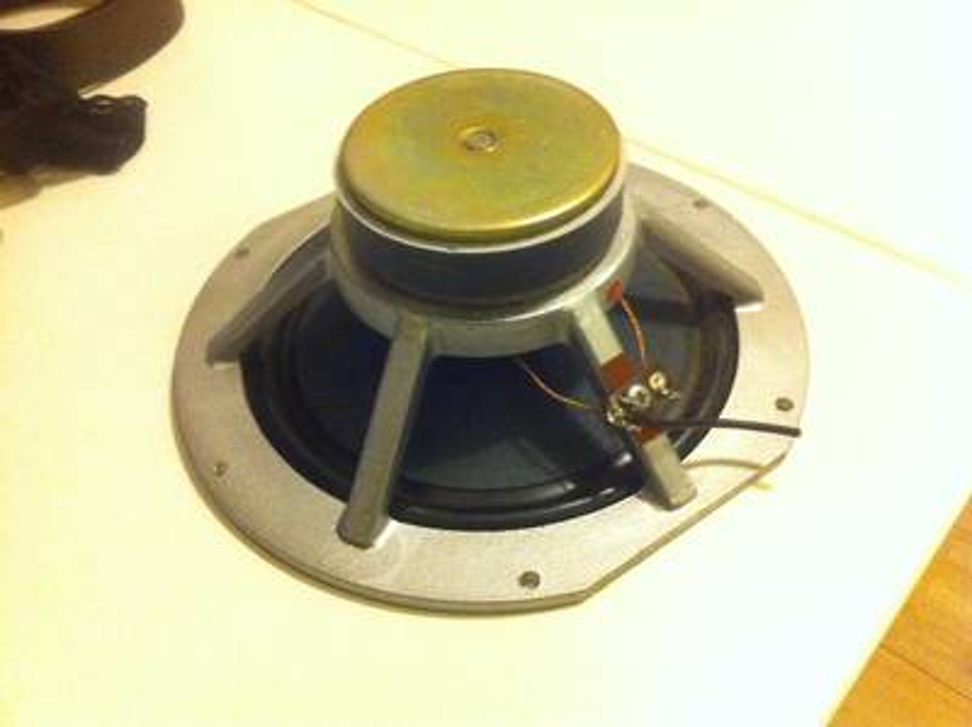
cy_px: 364
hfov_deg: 52.7
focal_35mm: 35
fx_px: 982
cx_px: 486
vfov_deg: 40.6
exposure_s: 1/15
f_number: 2.8
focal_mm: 3.85
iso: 1000
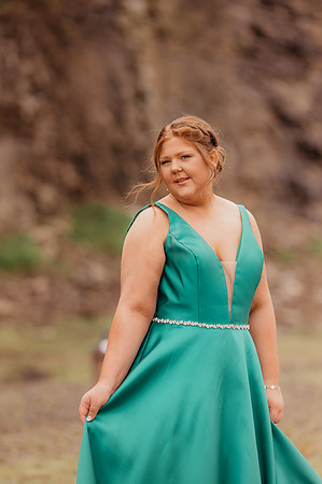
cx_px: 161
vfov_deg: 19.5
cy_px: 242
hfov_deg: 13.0
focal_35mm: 105
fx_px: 1412
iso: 200
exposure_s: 1/3200
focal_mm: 105
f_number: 1.8
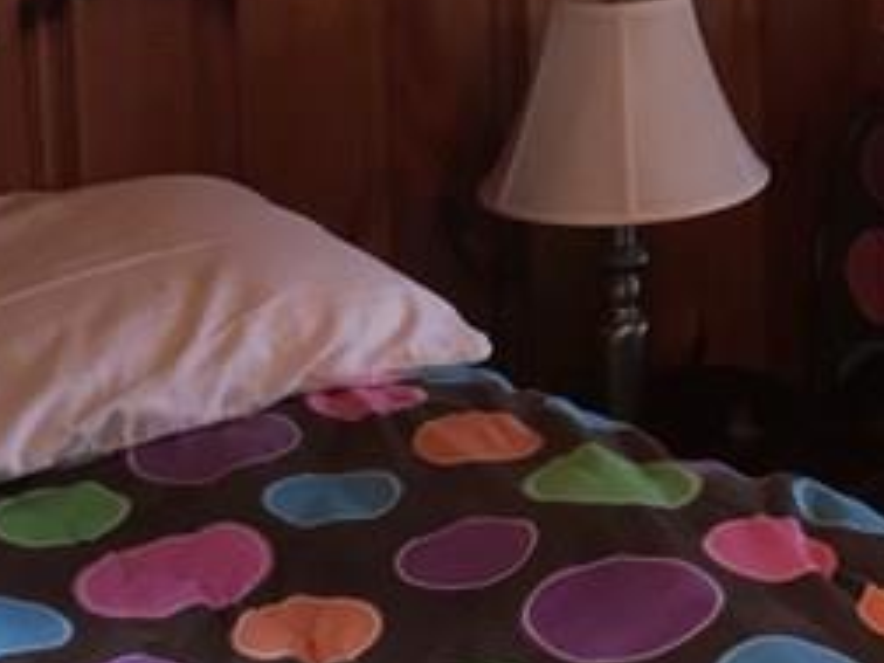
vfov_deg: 12.3
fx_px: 3013
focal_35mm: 118
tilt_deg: -6.4
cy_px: -112
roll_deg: -0.5
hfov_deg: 15.9
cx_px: 1130
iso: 50
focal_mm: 4.15
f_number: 2.2
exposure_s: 1/30
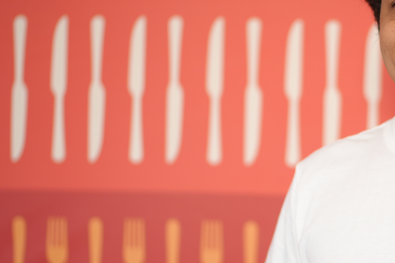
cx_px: 342
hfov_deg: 24.7
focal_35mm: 80
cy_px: 150
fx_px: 878
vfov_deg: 17.1
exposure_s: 1/400
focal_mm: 35
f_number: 1.4
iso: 100
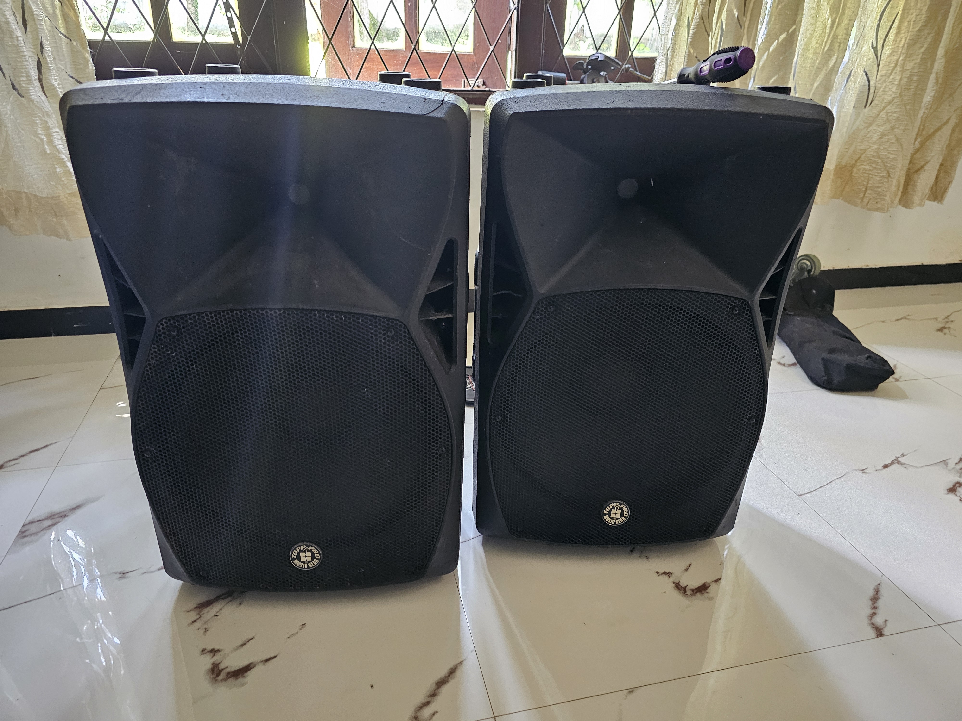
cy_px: 360
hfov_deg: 73.9
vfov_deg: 58.9
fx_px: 639
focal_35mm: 23
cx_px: 481
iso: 1000
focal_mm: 6.3
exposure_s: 1/24
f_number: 1.7
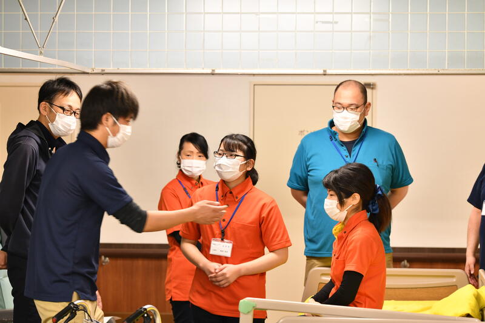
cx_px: 242
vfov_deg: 13.0
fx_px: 1414
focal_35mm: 105
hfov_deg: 19.5
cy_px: 162
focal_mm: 105
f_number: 4
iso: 1100
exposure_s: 1/60
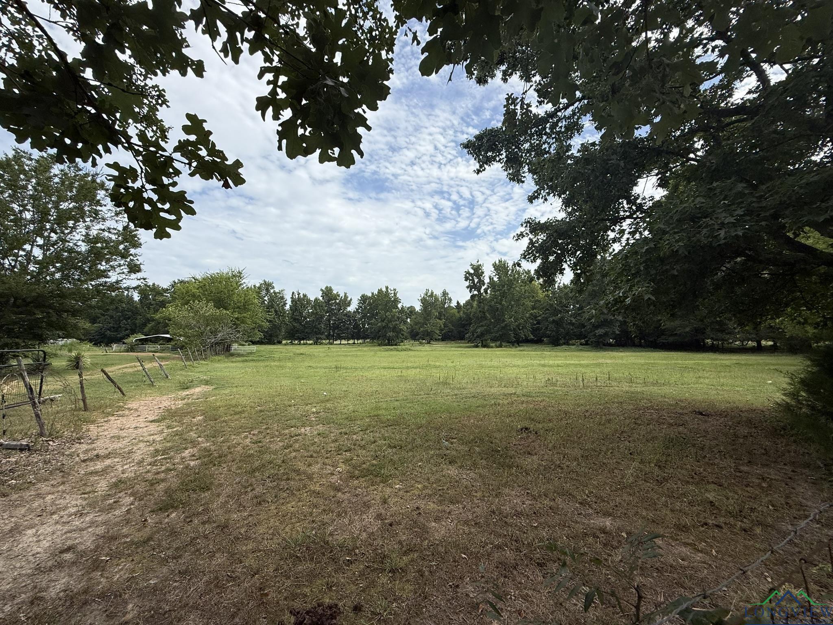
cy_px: 312
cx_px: 416
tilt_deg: +3.5
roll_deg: -0.4
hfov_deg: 102.1
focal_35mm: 14
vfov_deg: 85.7
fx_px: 337
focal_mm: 2.22
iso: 50
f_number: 2.2
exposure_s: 1/2611
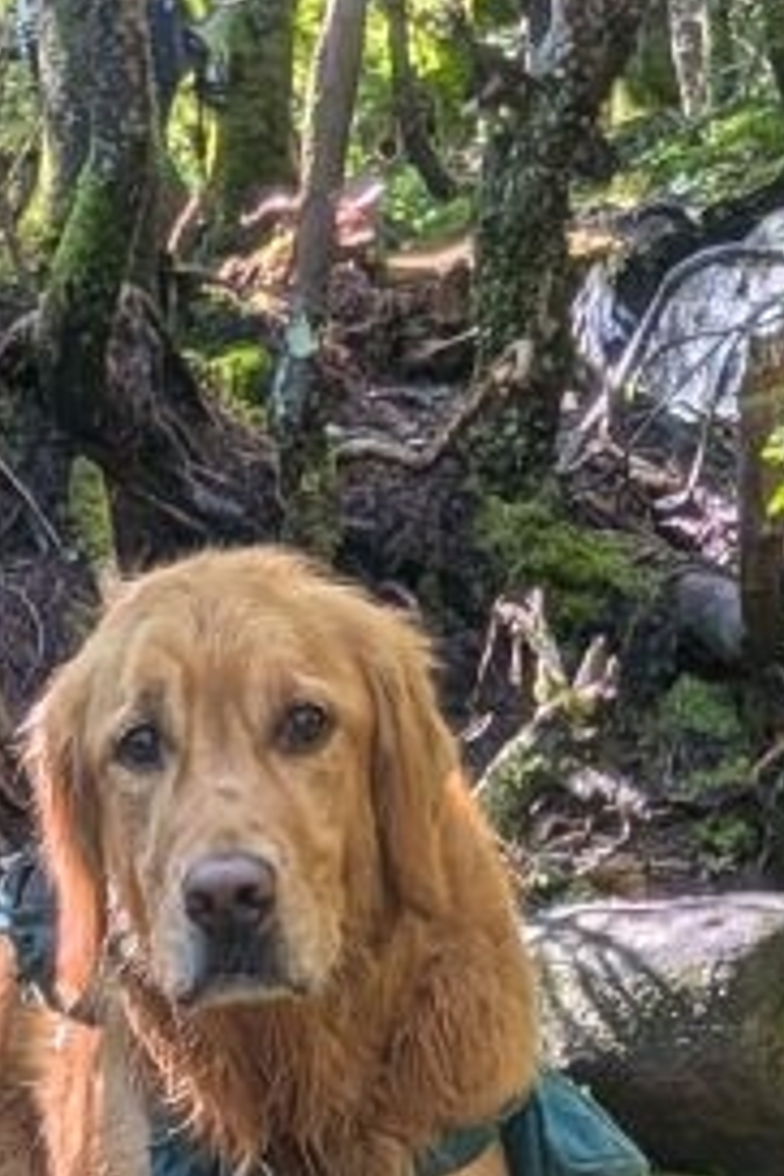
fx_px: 3822
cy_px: 2356
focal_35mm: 117
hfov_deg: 11.7
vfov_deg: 14.5
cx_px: 293
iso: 37
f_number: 1.7
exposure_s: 1/298
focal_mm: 4.53
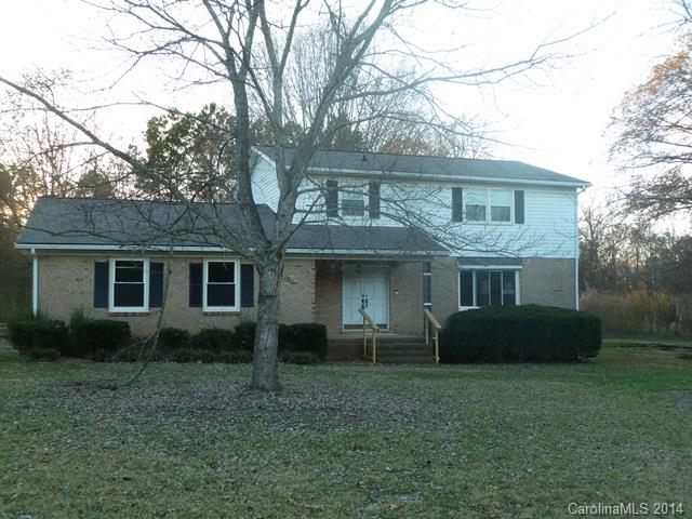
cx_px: 346
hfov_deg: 50.1
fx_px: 740
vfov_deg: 38.7
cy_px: 260
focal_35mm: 37
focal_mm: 6.1
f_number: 3.6
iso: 100
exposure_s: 1/80
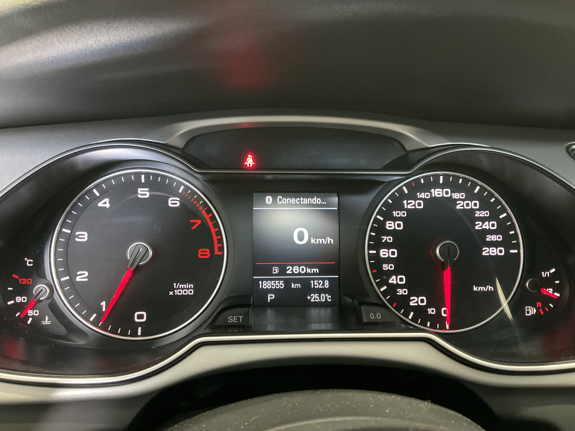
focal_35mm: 29
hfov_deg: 61.7
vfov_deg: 48.2
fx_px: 482
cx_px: 288
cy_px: 216
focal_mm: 3
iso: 400
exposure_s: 1/29
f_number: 1.8
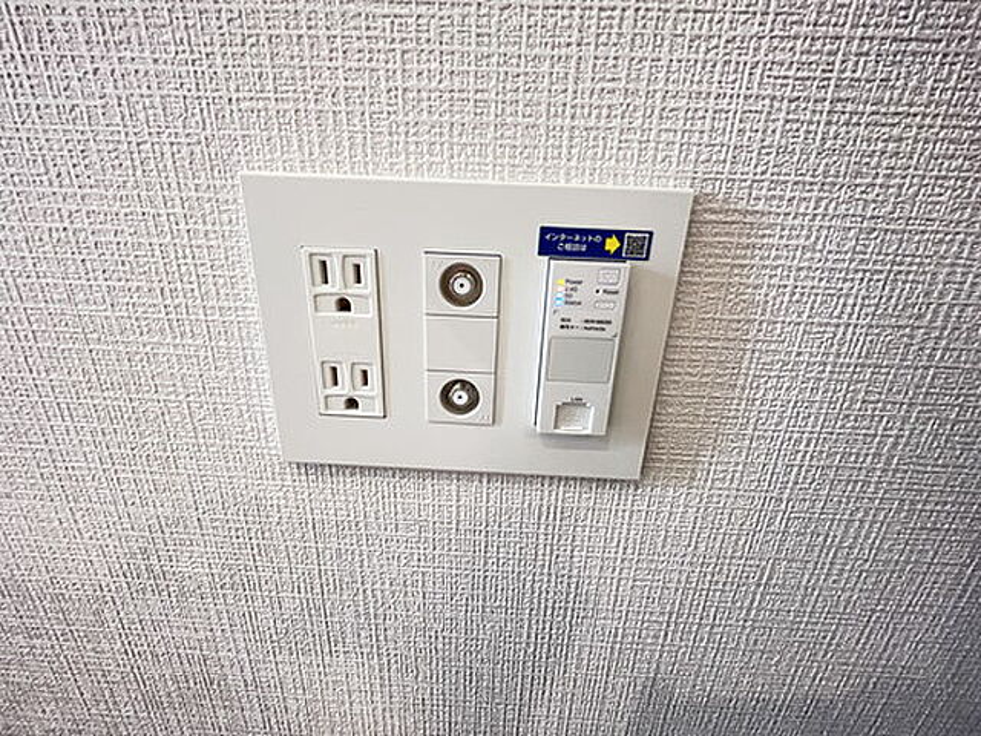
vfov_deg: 85.7
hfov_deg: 102.1
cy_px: 368
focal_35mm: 14
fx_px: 397
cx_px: 490
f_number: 2.4
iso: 400
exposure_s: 1/60
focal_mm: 1.55
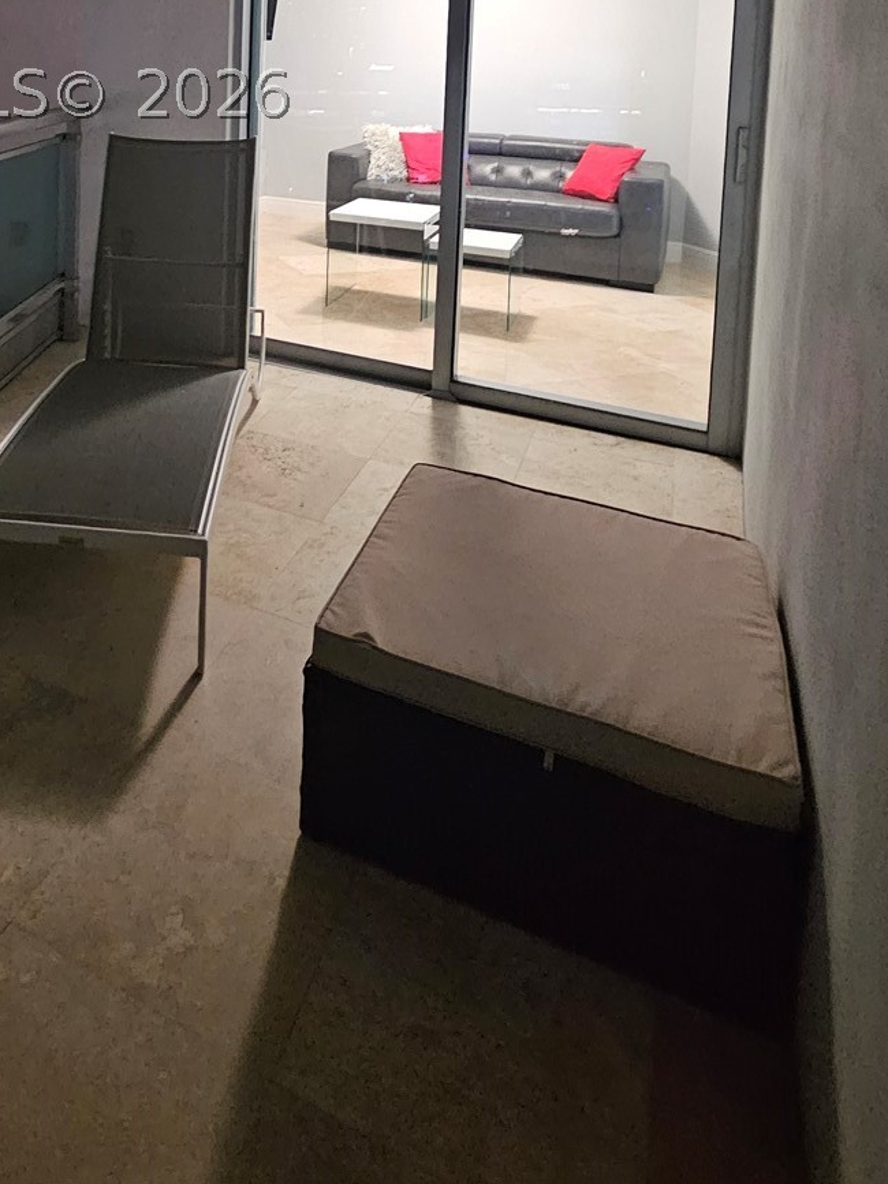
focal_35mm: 24
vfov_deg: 59.6
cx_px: 209
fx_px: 821
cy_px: 94
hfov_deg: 53.9
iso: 1000
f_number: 2.2
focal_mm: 2.2
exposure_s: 1/24
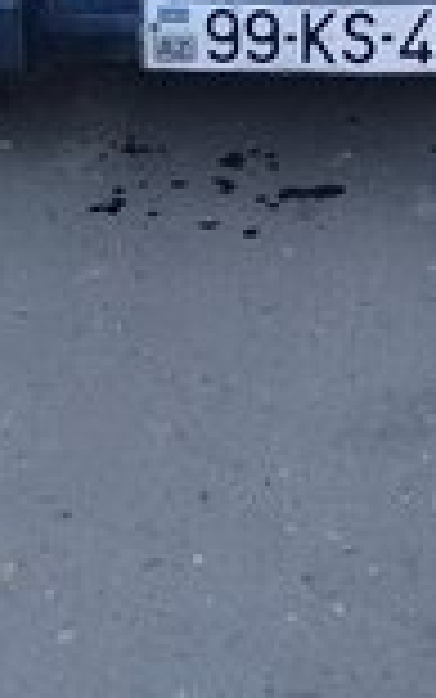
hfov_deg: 12.4
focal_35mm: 105
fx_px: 1994
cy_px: -167
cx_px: 396
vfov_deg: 18.6
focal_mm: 3.3
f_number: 2.2
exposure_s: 1/262
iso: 50
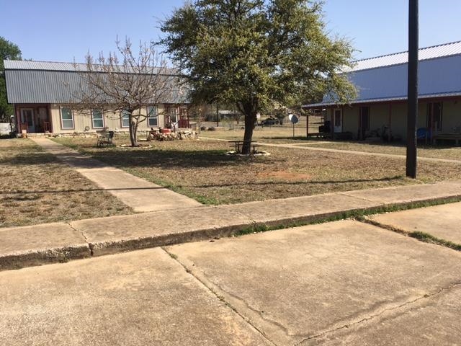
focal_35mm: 29
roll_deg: +2.7
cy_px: 173
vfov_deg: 48.2
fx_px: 386
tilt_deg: -8.2
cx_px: 230
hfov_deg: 61.7
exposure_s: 1/1326
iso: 25
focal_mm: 4.15
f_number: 2.2
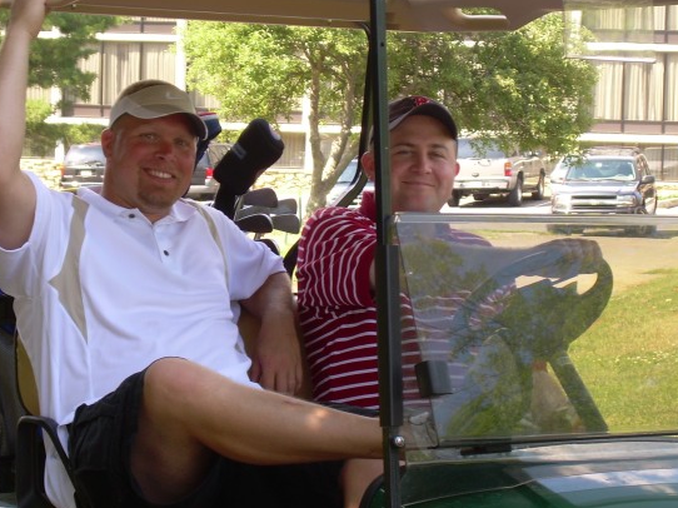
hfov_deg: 15.2
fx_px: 2545
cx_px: 321
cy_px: 255
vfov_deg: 11.4
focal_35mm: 130
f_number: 4.9
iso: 50
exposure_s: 1/60
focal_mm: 18.9
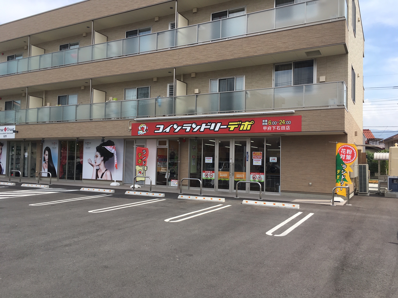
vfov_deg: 48.2
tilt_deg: +1.9
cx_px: 199
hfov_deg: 61.7
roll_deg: -2.0
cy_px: 149
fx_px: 333
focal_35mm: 29
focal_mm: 4.15
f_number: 2.2
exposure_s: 1/894
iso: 25
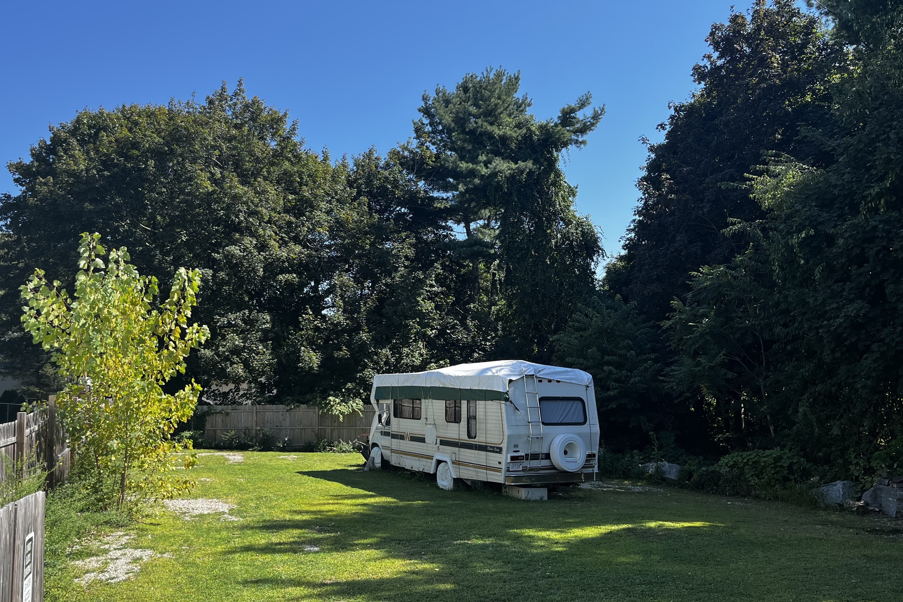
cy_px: 314
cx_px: 412
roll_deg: +0.8
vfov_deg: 42.3
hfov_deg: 60.2
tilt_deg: +2.8
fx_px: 777
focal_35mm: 31
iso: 50
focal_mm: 5.1
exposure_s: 1/1558
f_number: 1.6
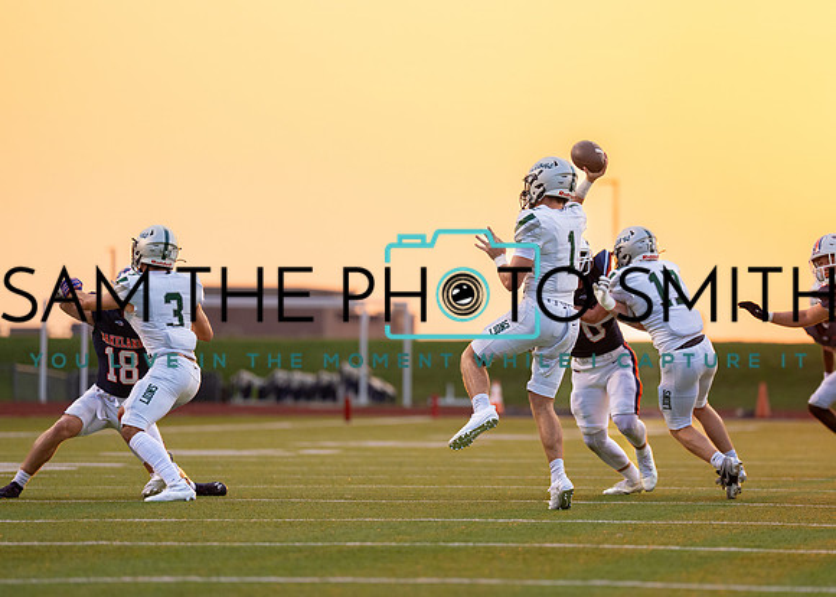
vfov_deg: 5.5
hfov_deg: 7.7
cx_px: 554
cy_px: 323
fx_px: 6195
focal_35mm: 261
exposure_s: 1/2000
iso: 800
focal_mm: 200
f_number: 2.8
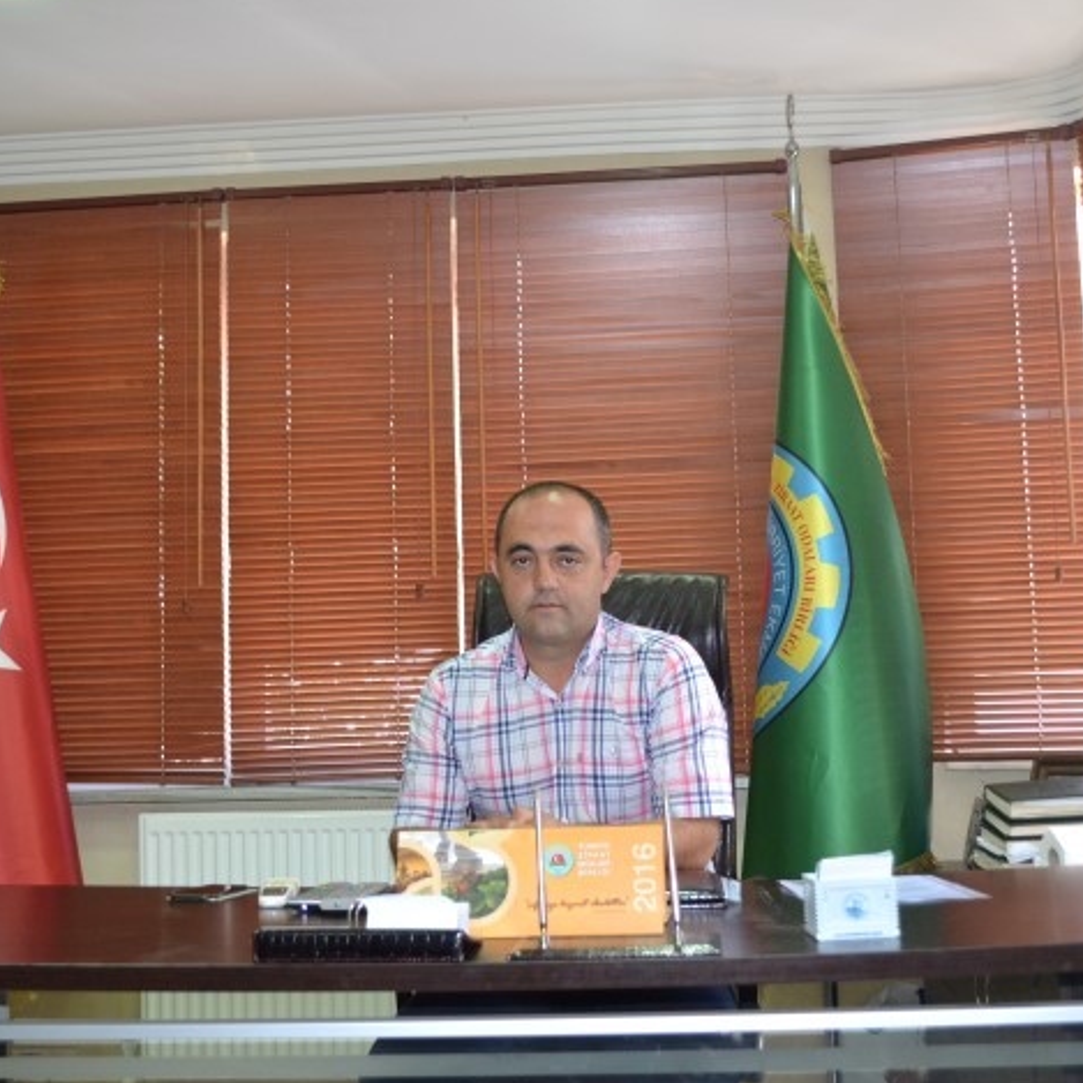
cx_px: 568
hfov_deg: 36.1
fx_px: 1664
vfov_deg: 36.1
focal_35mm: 47
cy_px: 538
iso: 1100
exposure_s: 1/60
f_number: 4
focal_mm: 24
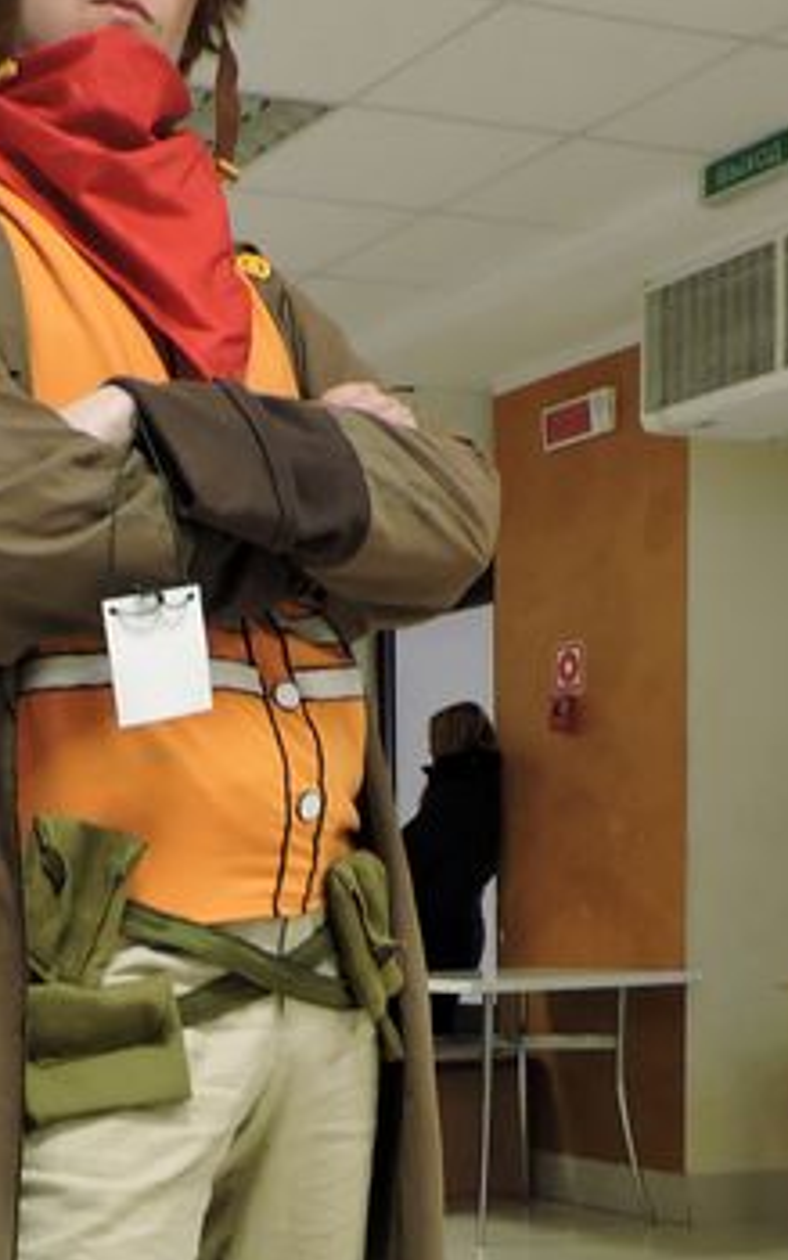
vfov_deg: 31.3
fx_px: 2129
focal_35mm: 62
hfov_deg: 20.6
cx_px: 97
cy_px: 1157
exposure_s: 1/30
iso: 360
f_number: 3
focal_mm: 4.3
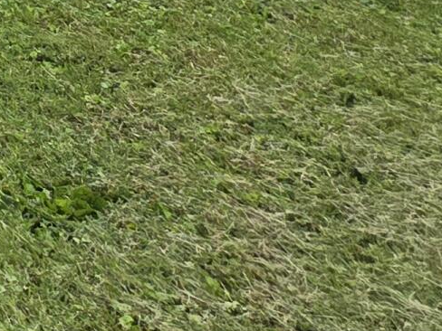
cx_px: -604
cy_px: -452
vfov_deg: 13.6
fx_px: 1021
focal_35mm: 80
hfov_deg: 15.1
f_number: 2.2
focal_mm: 2.2
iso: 50
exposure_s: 1/1915
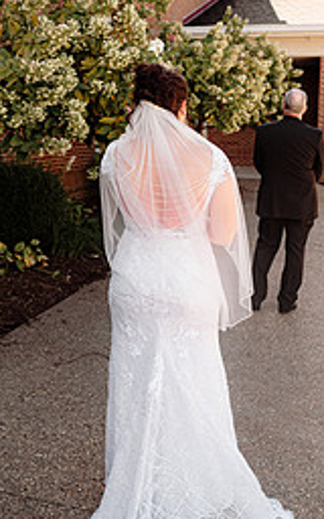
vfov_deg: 45.8
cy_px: 195
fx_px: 608
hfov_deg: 29.9
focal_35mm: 43
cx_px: 166
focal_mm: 24
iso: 160
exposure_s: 1/400
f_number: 2.8
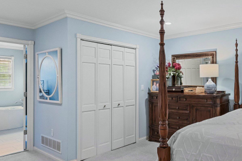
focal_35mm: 29
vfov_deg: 45.0
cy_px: 80
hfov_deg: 60.6
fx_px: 195
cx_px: 178
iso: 2000
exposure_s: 1/6
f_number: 7.1
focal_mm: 17
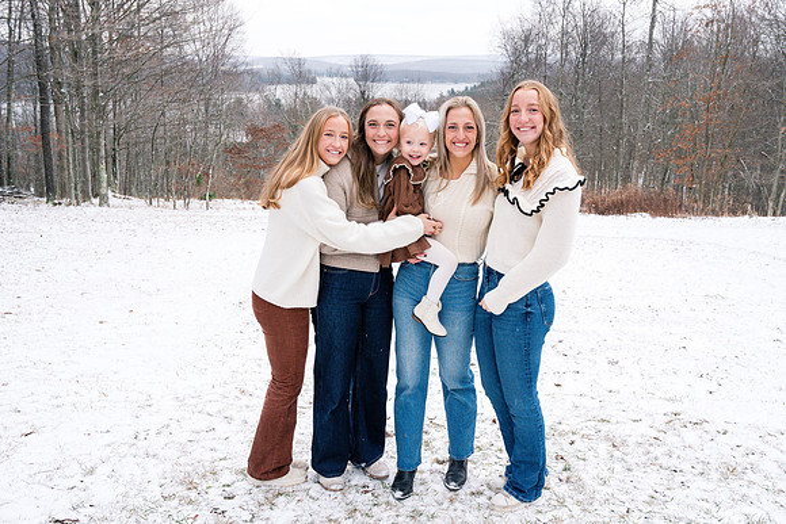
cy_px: 262
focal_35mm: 35
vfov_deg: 37.9
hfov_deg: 54.4
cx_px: 393
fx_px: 764
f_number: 8
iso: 1000
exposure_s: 1/250
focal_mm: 35
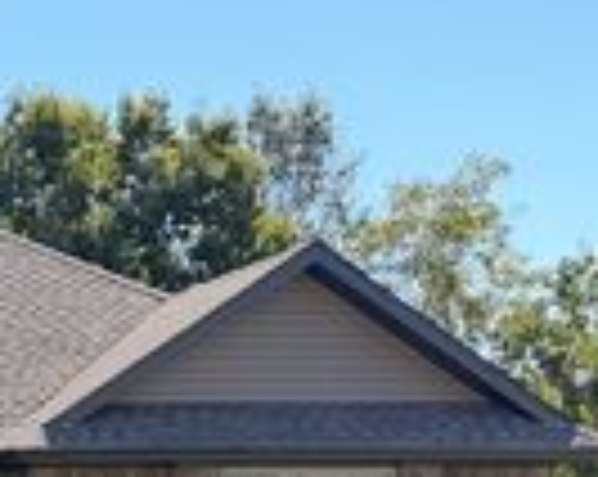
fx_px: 1555
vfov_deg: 16.4
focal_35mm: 88
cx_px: -351
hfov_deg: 18.7
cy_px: 632
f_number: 1.78
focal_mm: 6.76
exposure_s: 1/1385
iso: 100
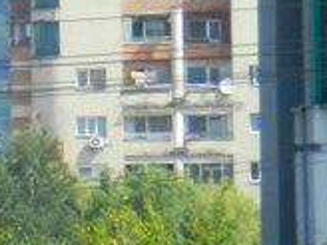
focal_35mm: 1189
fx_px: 11232
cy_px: 520
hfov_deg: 1.7
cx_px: -552
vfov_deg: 1.2
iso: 160
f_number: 5.5
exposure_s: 1/500
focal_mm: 34
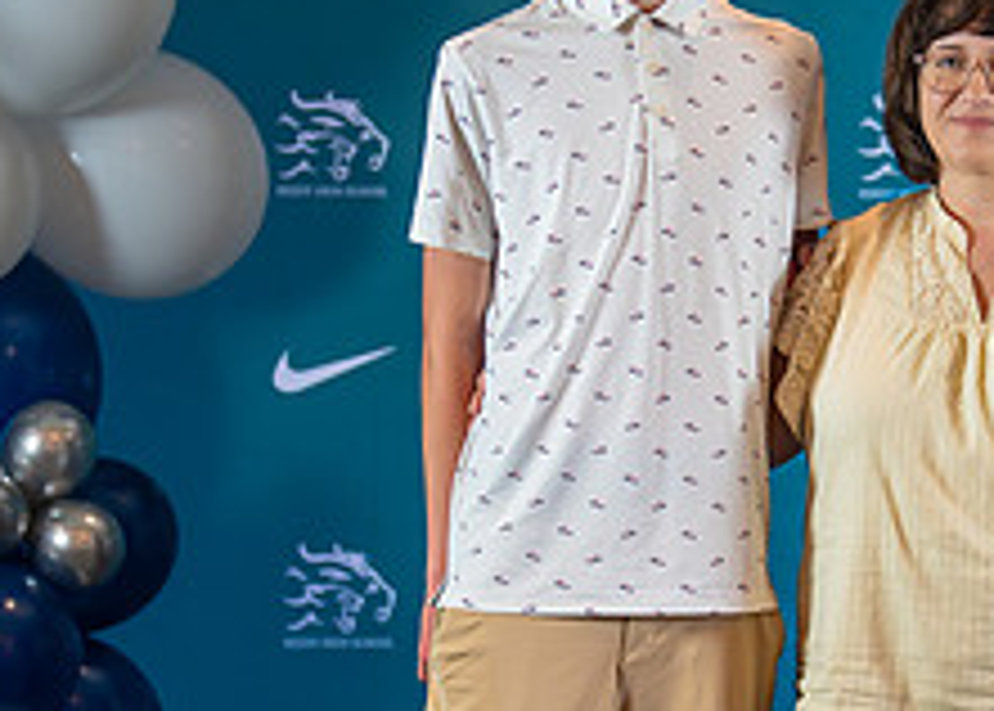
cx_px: 1034
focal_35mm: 146
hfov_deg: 13.5
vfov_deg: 9.8
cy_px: 588
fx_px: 4123
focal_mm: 50
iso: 1000
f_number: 1.2
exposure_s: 1/400
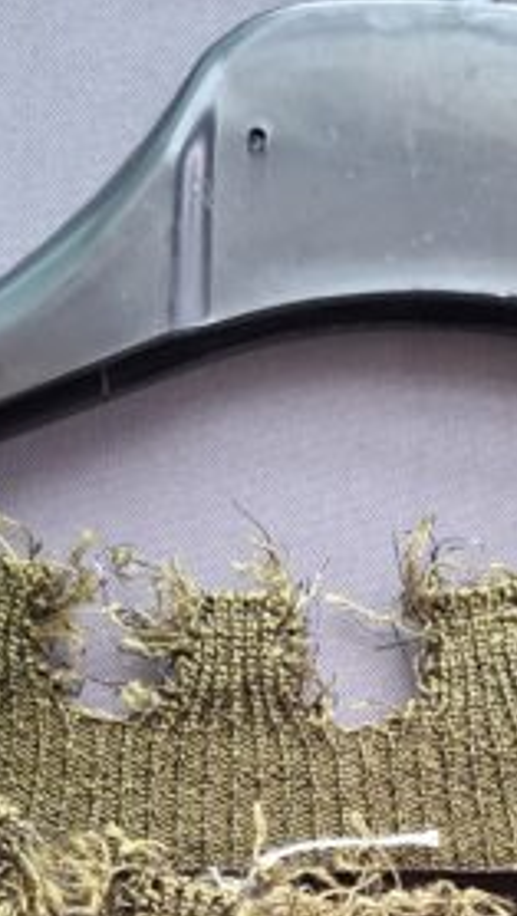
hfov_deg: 16.6
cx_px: 477
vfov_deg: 26.1
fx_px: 1749
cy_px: 1101
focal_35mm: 72
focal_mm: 5.54
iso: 250
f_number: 1.8
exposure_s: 1/100
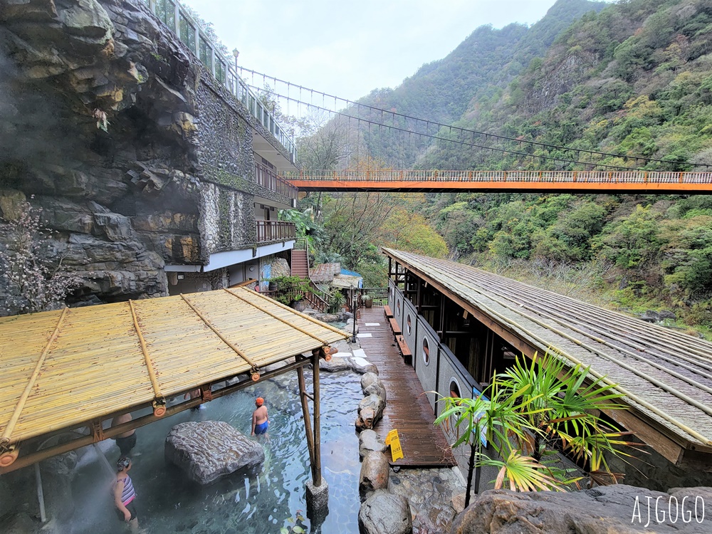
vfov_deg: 89.9
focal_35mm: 13
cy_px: 267
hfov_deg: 106.2
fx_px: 267
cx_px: 356
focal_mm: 2.2
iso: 50
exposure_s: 1/124
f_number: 2.2
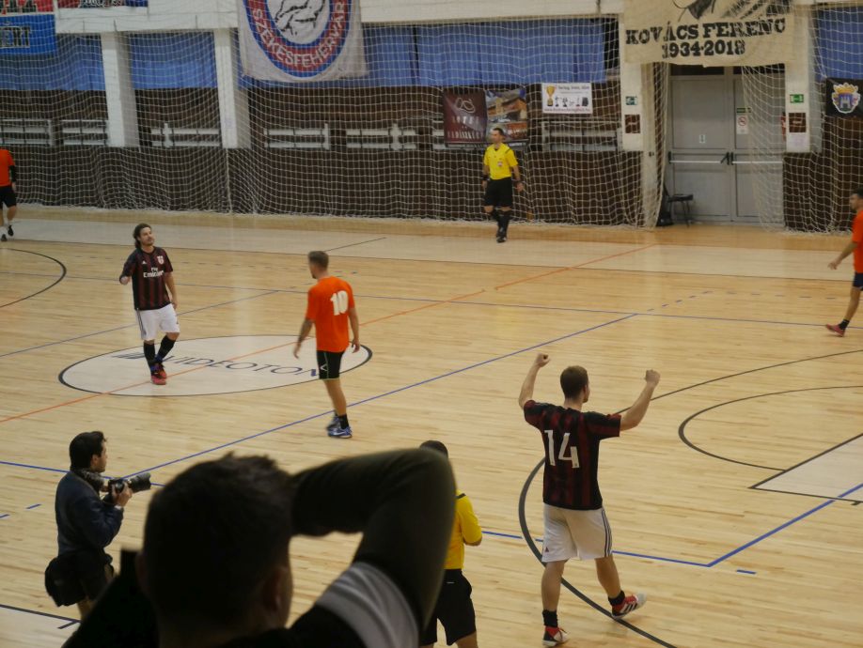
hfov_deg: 23.3
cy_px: 324
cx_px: 432
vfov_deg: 17.6
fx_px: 2096
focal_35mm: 84
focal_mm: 42
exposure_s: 1/100
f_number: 5.6
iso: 2500
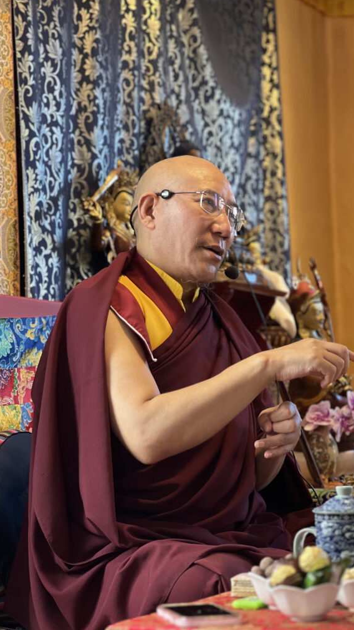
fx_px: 1420
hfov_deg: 14.2
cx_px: 208
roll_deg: +2.1
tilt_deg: +5.6
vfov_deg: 25.0
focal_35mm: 85
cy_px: 313
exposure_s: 1/50
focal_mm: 9
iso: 125
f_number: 2.8
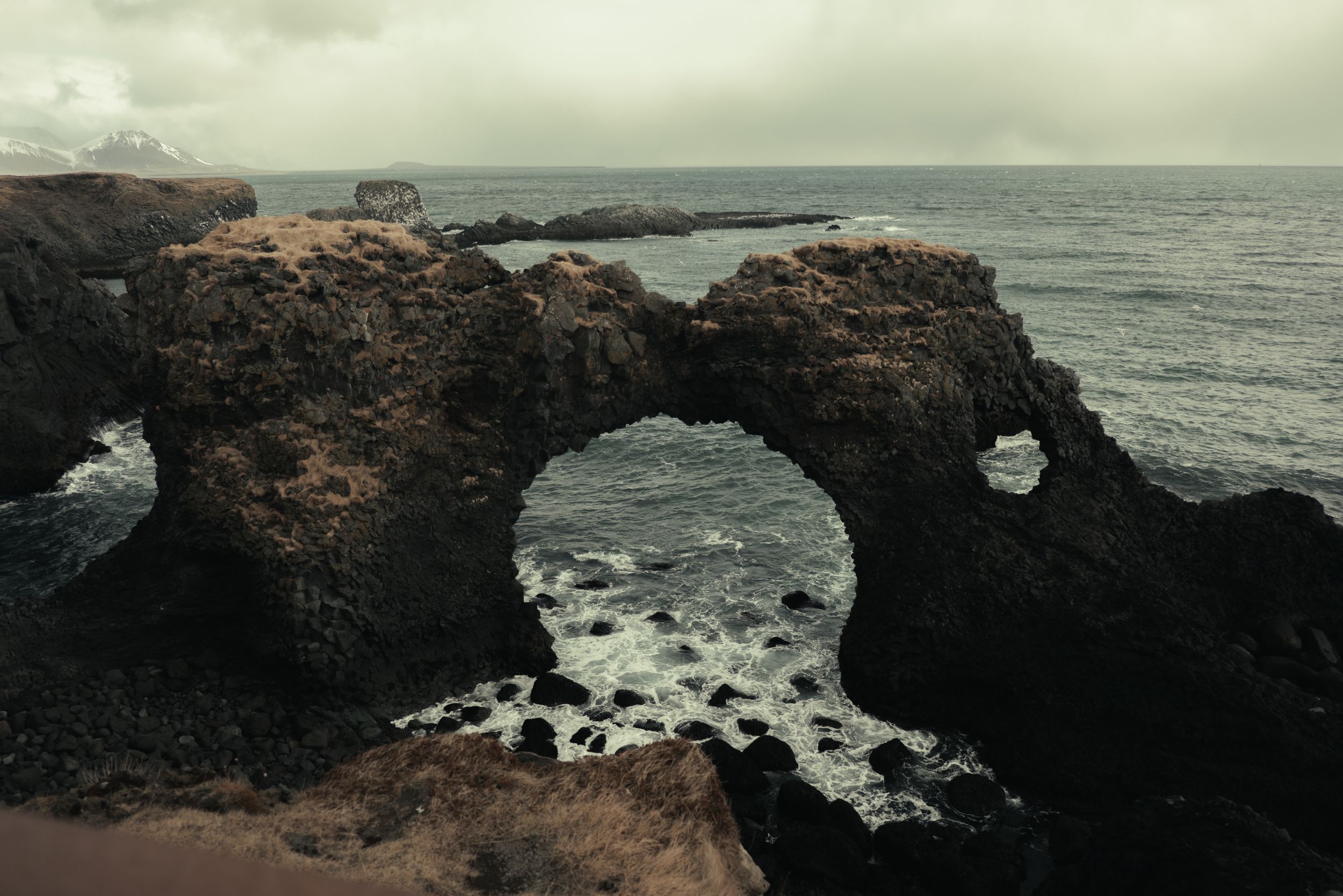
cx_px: 672
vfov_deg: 47.9
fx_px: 1007
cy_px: 448
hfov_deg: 67.4
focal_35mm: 27
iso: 64
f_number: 2.8
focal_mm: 18
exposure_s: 1/640
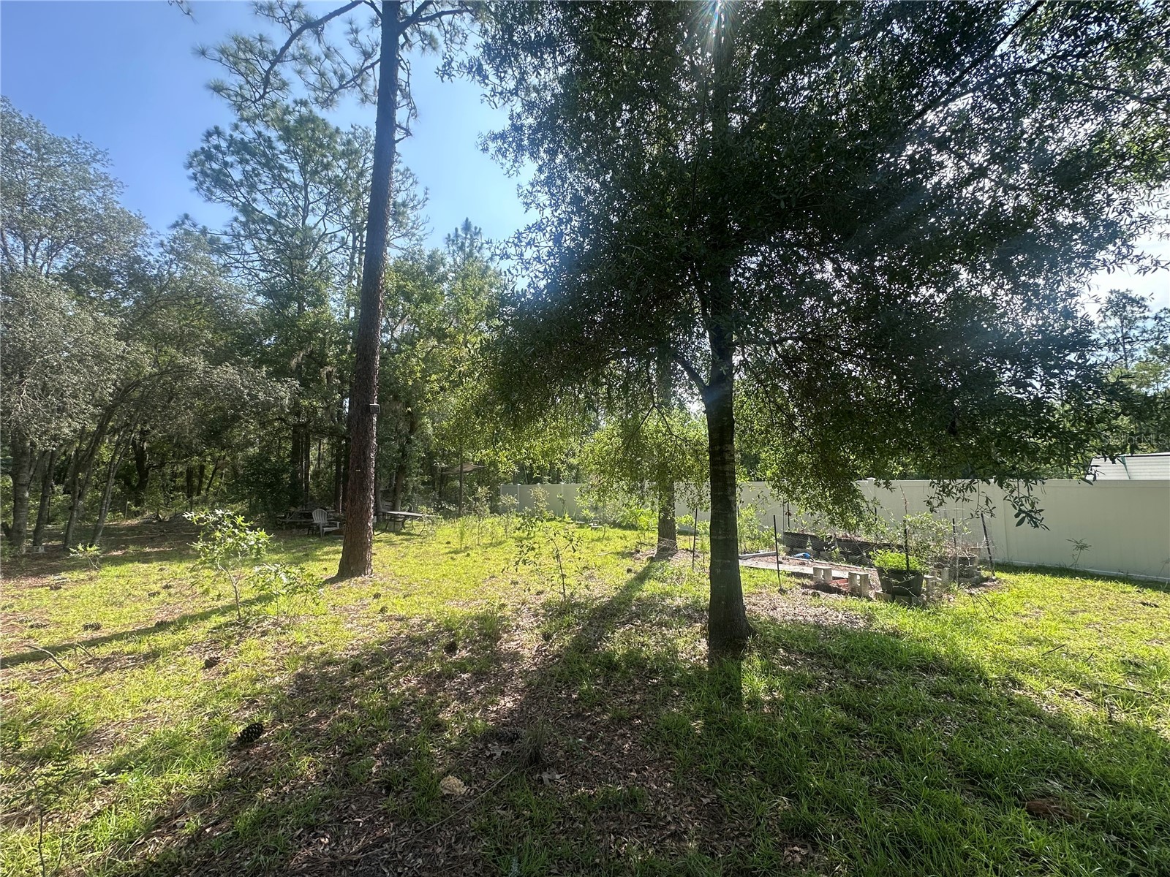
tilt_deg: +7.9
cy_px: 438
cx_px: 585
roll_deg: -0.6
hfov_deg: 102.1
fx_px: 473
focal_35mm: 14
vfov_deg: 85.7
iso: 40
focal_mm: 2.22
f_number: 2.2
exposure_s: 1/545
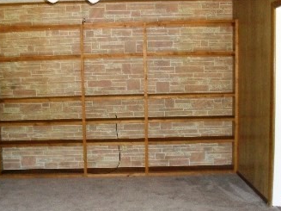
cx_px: 129
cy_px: 125
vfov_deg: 30.2
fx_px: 390
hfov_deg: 39.6
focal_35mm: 48
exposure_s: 1/45
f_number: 3.2
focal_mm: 6.3
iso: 400
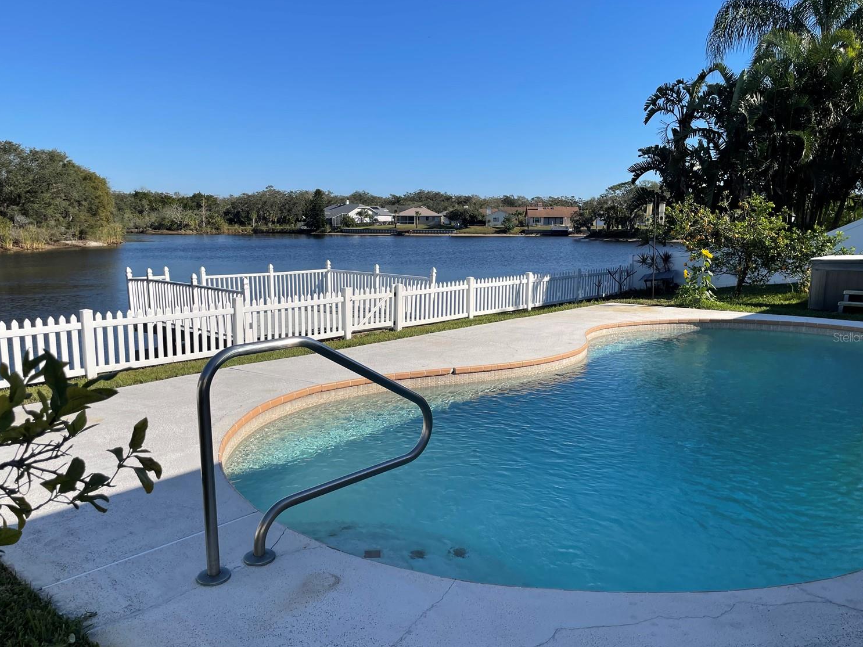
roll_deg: -0.3
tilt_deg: -9.9
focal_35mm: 28
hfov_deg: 63.4
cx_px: 423
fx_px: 698
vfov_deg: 49.7
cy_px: 337
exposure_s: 1/4651
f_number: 1.6
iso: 32
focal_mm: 4.2
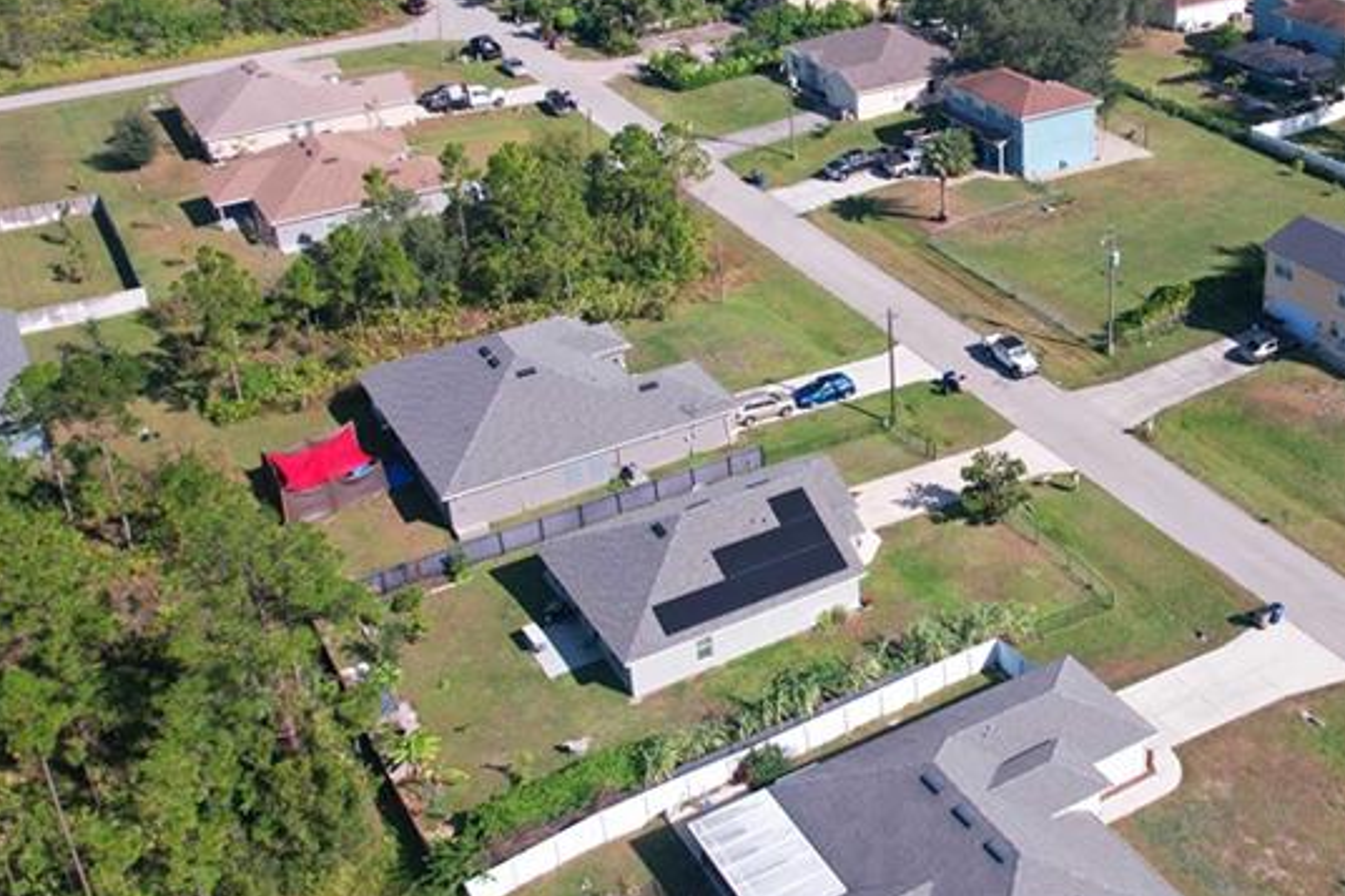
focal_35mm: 42
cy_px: 294
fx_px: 1569
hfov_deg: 45.1
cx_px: 984
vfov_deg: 31.6
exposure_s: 1/725
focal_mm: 8.38
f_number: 2.8
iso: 140
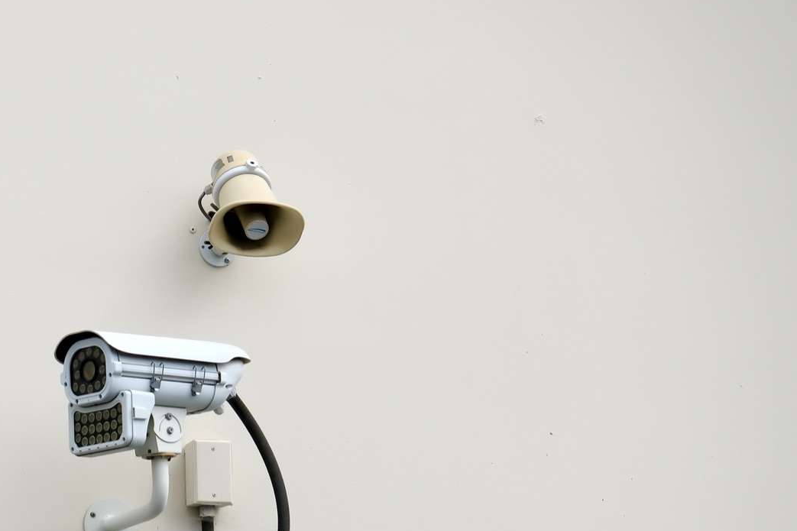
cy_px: 427
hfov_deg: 8.9
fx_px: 5091
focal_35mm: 230
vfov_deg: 6.0
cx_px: 149
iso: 125
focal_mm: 80
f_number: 5.6
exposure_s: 1/640
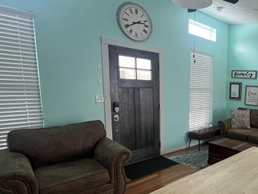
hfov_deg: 60.4
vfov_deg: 54.4
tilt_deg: -9.6
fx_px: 186
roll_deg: -2.4
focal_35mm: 25
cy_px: 118
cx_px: 225
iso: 200
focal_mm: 1.57
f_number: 1.8
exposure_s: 1/99
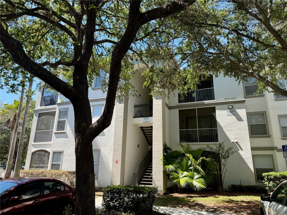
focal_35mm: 24
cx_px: 144
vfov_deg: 56.8
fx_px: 199
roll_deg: -1.1
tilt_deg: +17.2
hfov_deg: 71.6
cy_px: 108
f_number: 1.78
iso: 80
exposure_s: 1/1361
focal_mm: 6.76
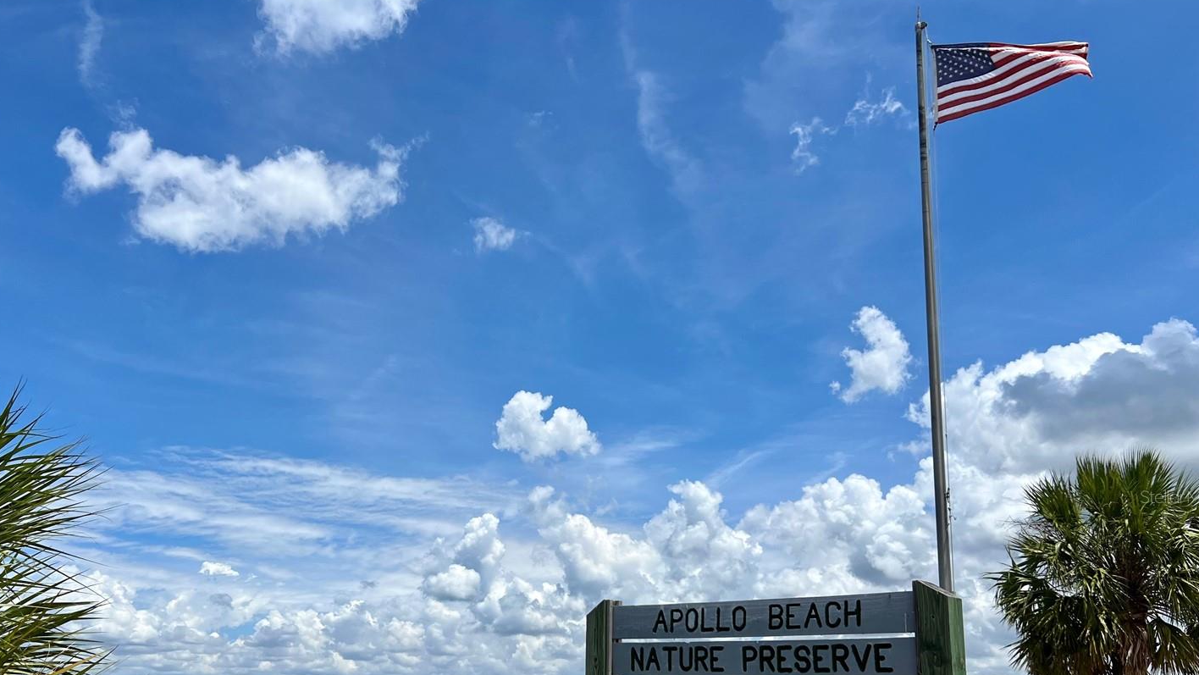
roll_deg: -1.3
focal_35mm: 32
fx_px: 1018
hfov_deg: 60.9
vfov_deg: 36.0
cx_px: 543
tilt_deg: +12.5
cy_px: 496
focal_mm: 5.7
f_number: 1.5
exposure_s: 1/8696
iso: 50
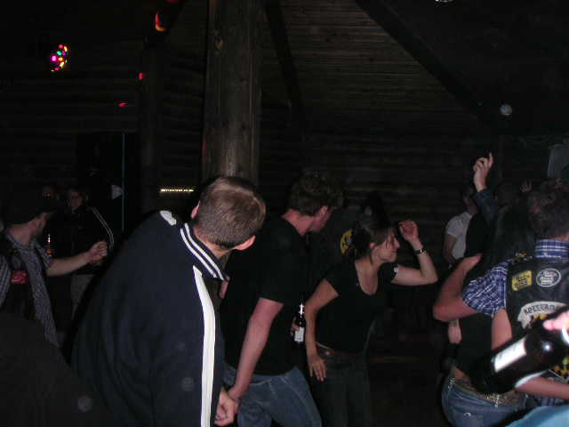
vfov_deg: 37.7
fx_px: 625
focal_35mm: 38
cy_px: 214
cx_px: 284
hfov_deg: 49.0
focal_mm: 6
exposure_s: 1/45
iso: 160
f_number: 2.8
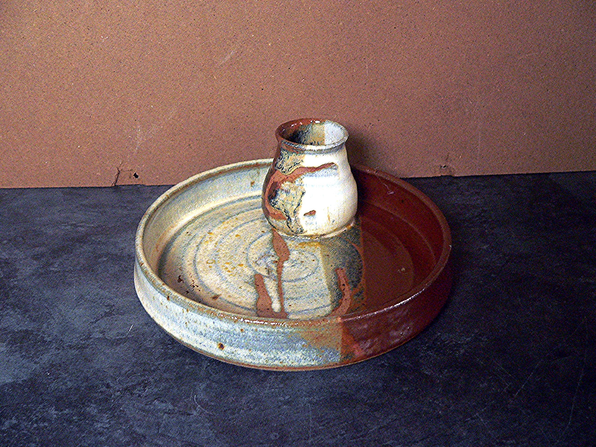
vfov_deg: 39.7
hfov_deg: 51.4
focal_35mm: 36
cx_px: 298
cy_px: 224
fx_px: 620
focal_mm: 6
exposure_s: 1/20
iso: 400
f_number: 2.8
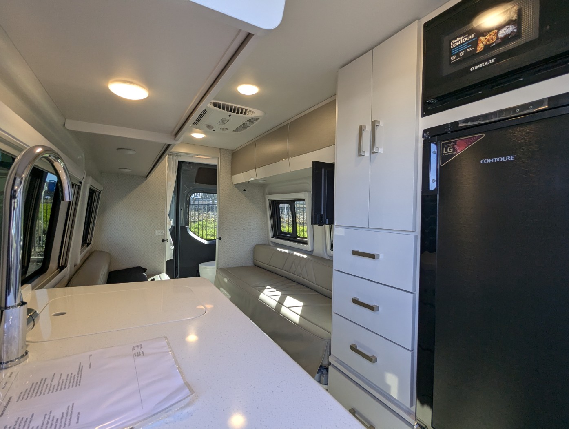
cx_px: 284
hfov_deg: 94.4
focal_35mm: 16
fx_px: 263
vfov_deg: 78.2
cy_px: 214
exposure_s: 1/151
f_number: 2.2
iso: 87
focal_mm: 2.35
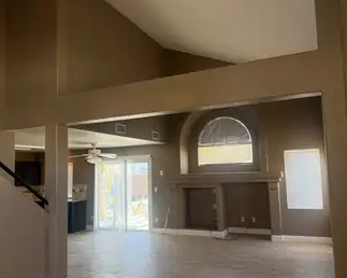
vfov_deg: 49.9
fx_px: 298
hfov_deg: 60.5
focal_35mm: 29
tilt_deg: +6.3
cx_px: 175
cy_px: 139
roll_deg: +1.5
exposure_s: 1/165
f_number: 1.78
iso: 200
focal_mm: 6.76
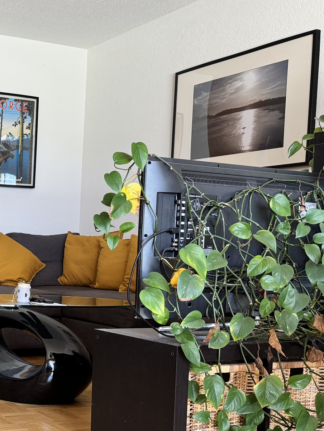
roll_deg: -1.2
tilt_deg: -3.0
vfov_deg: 37.2
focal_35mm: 51
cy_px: 275
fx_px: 636
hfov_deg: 25.4
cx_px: -74
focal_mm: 6.76
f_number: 1.78
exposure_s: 1/121
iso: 160
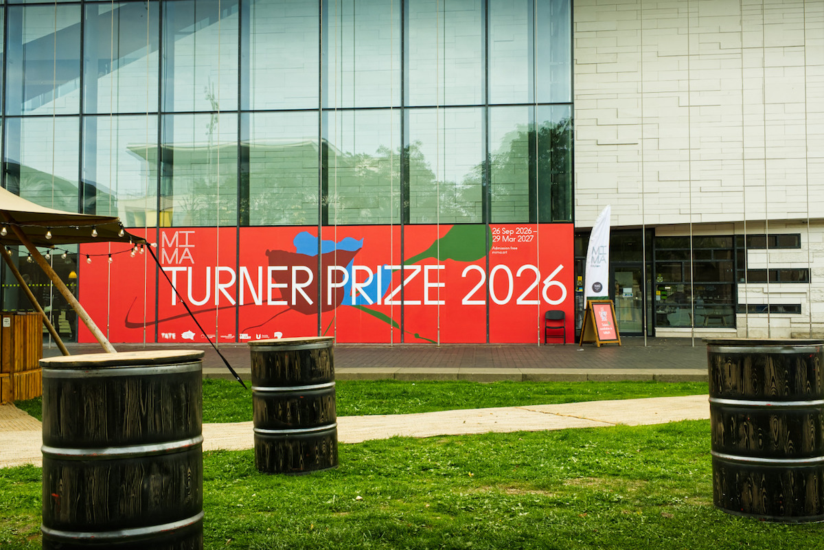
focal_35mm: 39
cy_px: 275
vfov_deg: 34.2
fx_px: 893
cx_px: 412
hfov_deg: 49.5
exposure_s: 1/250
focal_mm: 26
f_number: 10
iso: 800
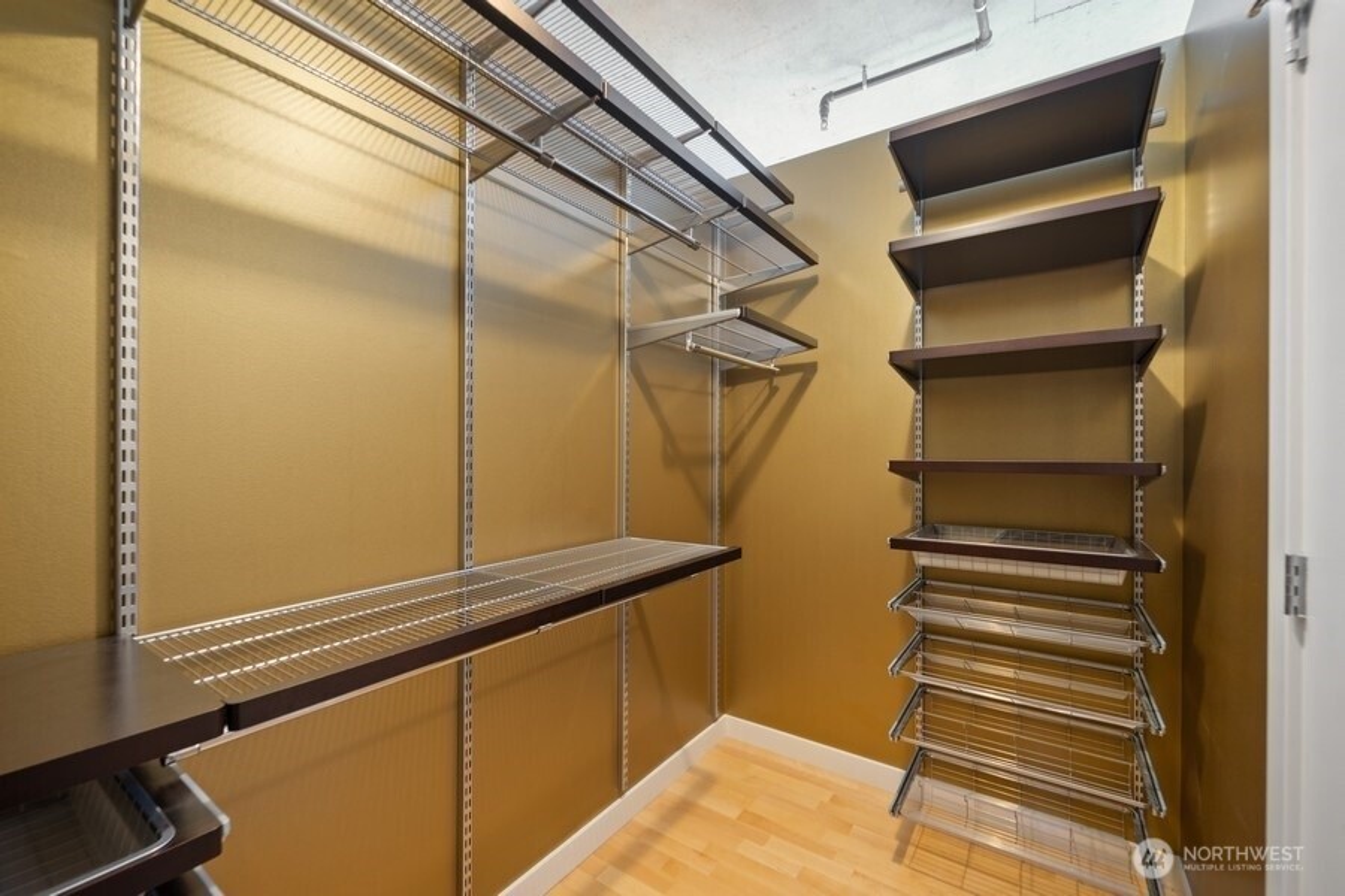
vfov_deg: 81.2
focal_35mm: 14
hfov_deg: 104.3
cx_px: 672
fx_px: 523
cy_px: 448
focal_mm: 14
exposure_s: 4
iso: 200
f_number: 8
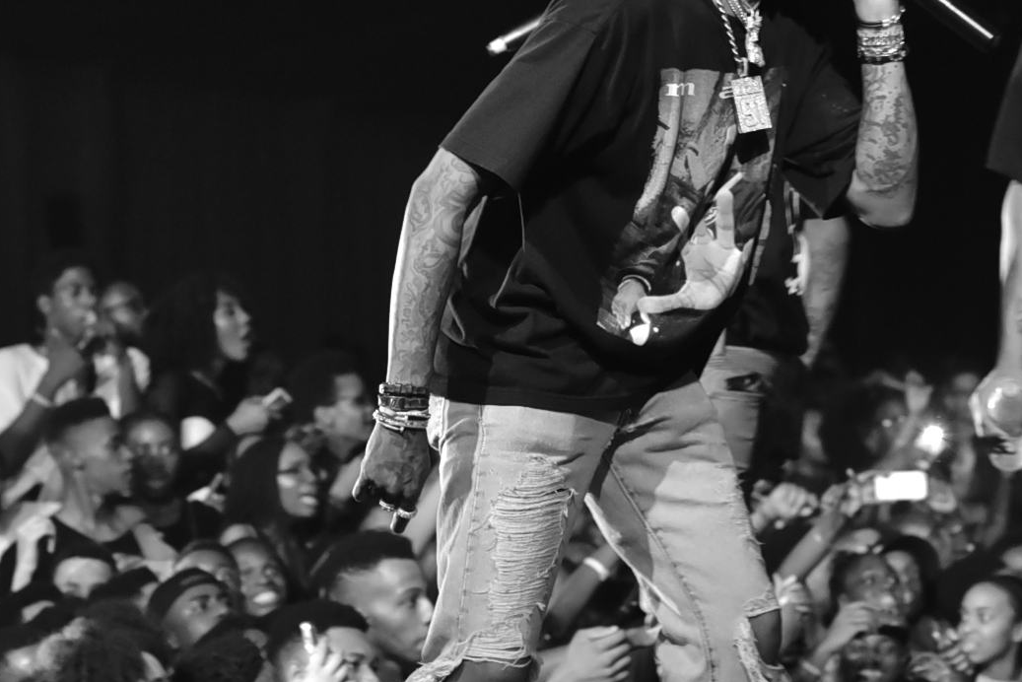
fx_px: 4117
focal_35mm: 145
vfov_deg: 9.5
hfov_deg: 14.1
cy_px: 264
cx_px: 569
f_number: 3.5
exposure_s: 1/200
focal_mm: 50
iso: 2000
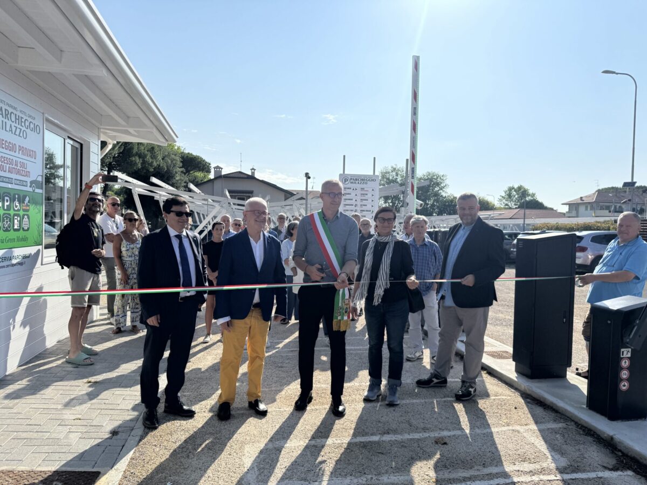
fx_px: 449
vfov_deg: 56.8
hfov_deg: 71.6
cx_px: 324
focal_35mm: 24
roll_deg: -0.9
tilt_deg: -1.1
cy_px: 242
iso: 80
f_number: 1.78
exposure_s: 1/7937
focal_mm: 6.76
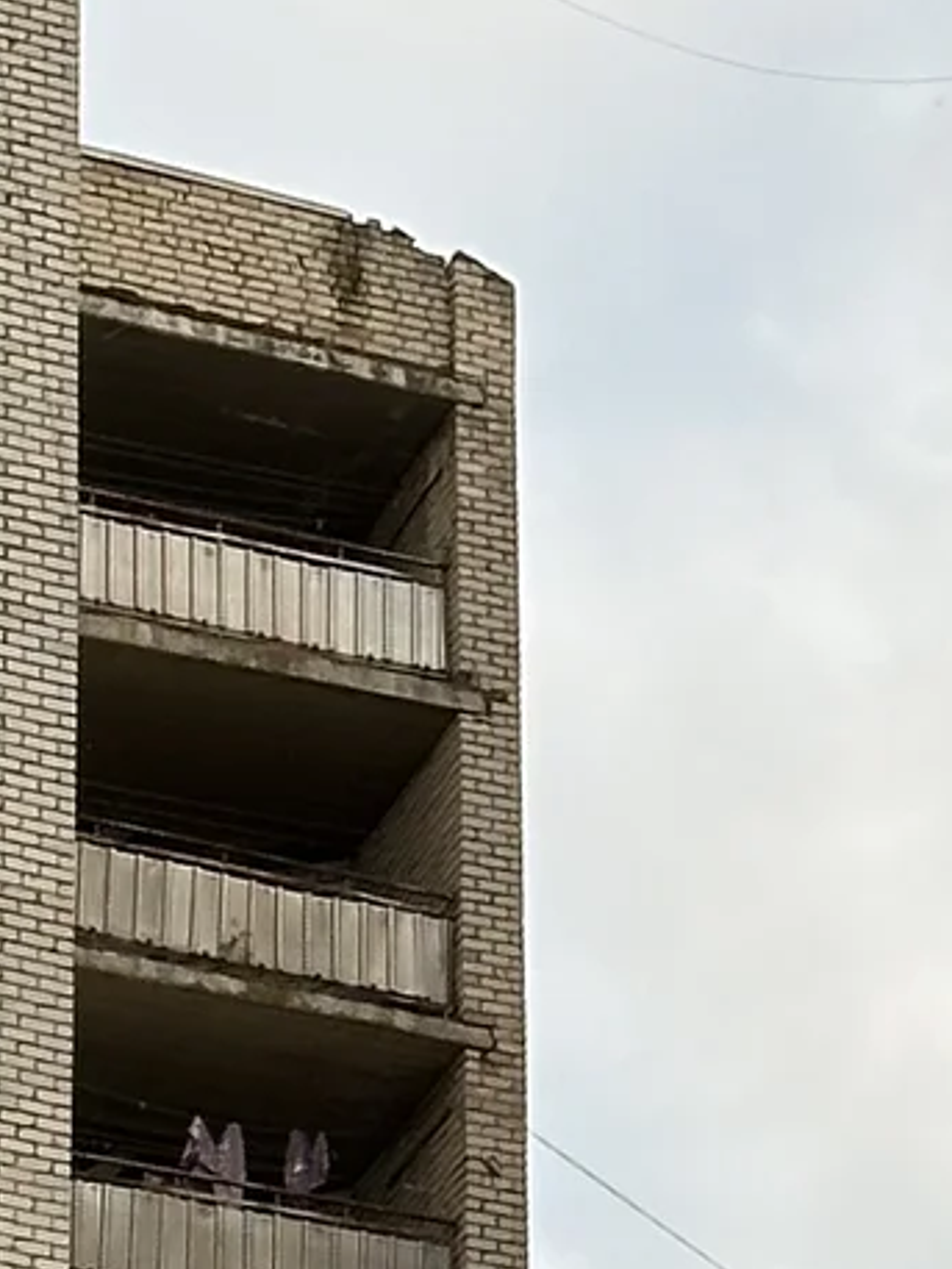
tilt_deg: +20.5
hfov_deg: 5.9
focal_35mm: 252
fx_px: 9236
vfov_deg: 7.7
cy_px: 2105
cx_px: 1130
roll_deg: +2.1
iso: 64
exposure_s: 1/256
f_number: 1.78
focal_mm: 6.86
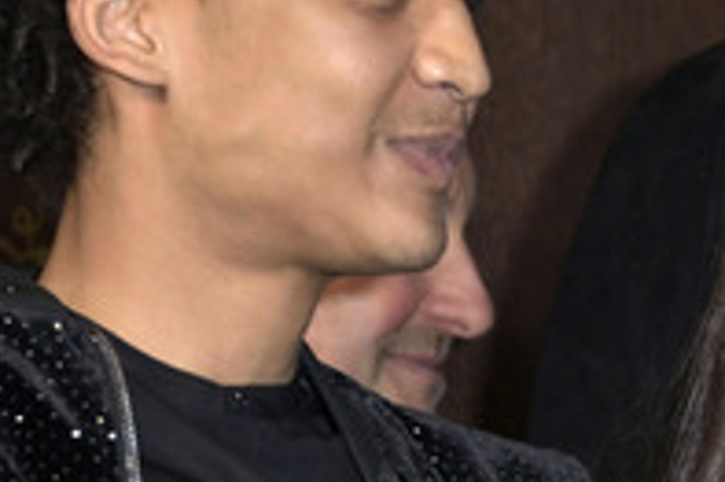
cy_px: 287
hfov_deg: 8.0
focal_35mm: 257
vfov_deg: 5.3
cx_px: 499
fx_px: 5171
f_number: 5.6
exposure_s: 1/250
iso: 1000
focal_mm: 112
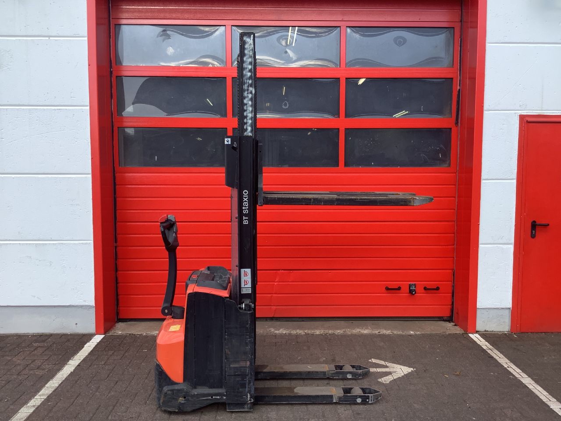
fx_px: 502
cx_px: 280
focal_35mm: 31
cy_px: 210
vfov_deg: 45.4
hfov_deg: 58.4
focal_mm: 3.3
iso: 25
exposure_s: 1/310
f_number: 2.4
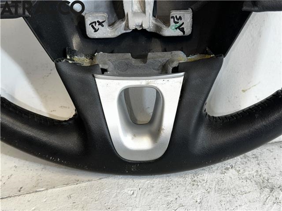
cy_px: 106
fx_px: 391
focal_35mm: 48
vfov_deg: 30.3
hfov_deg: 39.7
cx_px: 141
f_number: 1.78
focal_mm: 6.86
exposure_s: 1/53
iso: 40
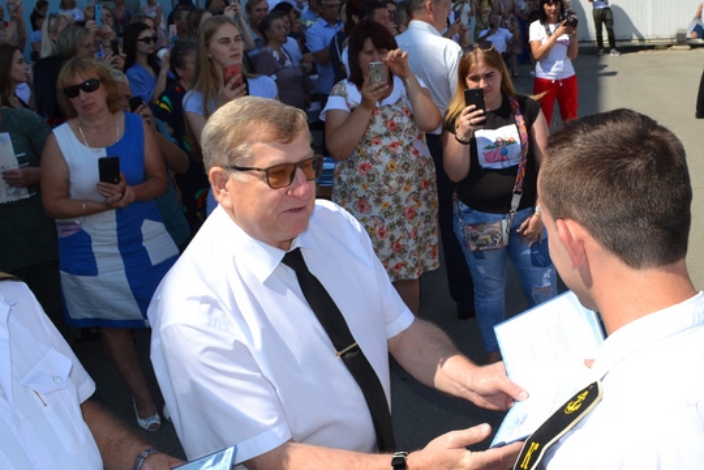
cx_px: 472
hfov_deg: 47.6
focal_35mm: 40
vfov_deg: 33.3
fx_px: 782
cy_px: 183
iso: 100
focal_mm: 18
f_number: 9
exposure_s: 1/200
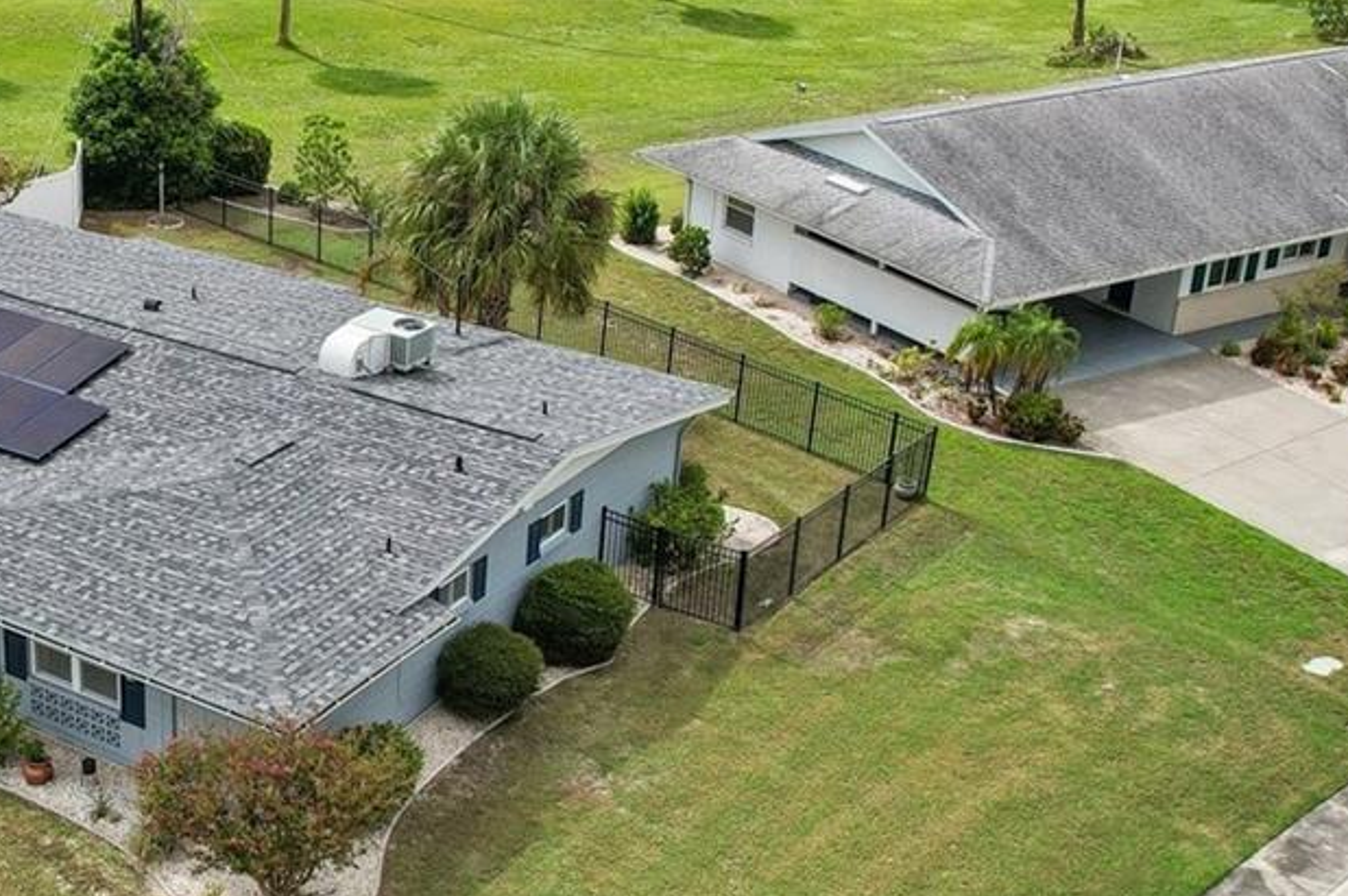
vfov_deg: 23.7
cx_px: 159
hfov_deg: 33.4
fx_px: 2133
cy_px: 497
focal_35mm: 57
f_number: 2.8
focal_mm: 8.4
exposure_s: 1/2500
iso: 130
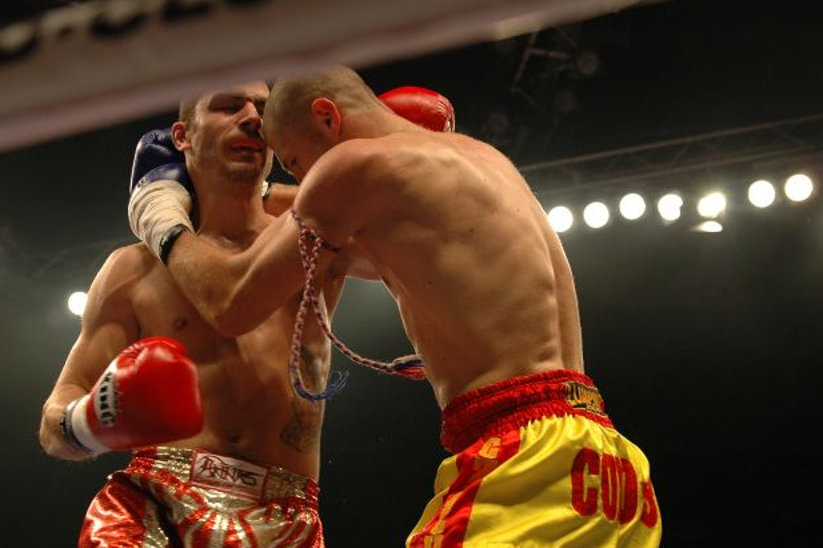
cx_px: 408
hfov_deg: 45.4
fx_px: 983
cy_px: 273
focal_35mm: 43
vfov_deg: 31.2
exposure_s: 1/500
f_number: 2.8
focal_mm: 28
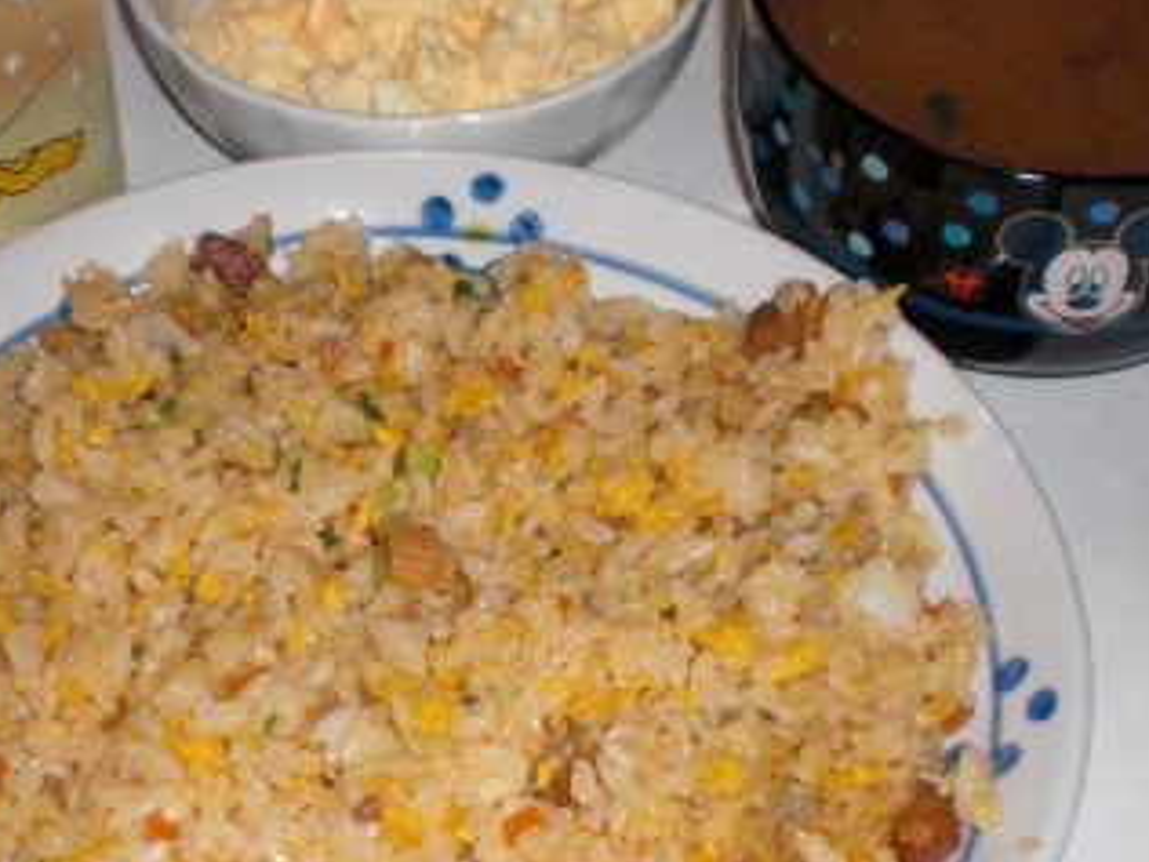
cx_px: 480
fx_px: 2556
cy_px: 575
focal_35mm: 77
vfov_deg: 19.1
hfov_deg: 25.3
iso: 64
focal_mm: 6.3
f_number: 3.1
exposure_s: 1/60
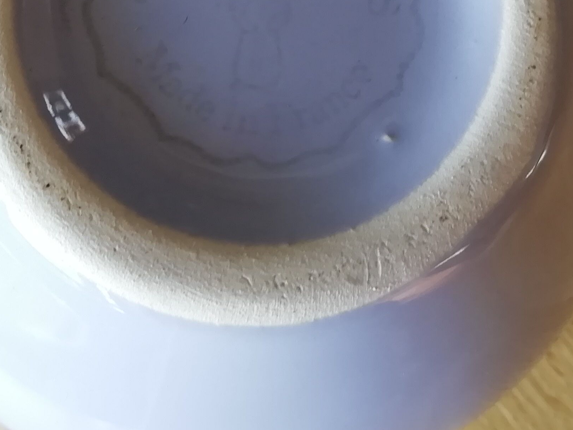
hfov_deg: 29.0
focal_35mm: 67
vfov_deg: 21.4
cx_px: 271
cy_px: 33
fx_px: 1109
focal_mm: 3.21
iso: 80
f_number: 2.2
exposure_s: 1/50
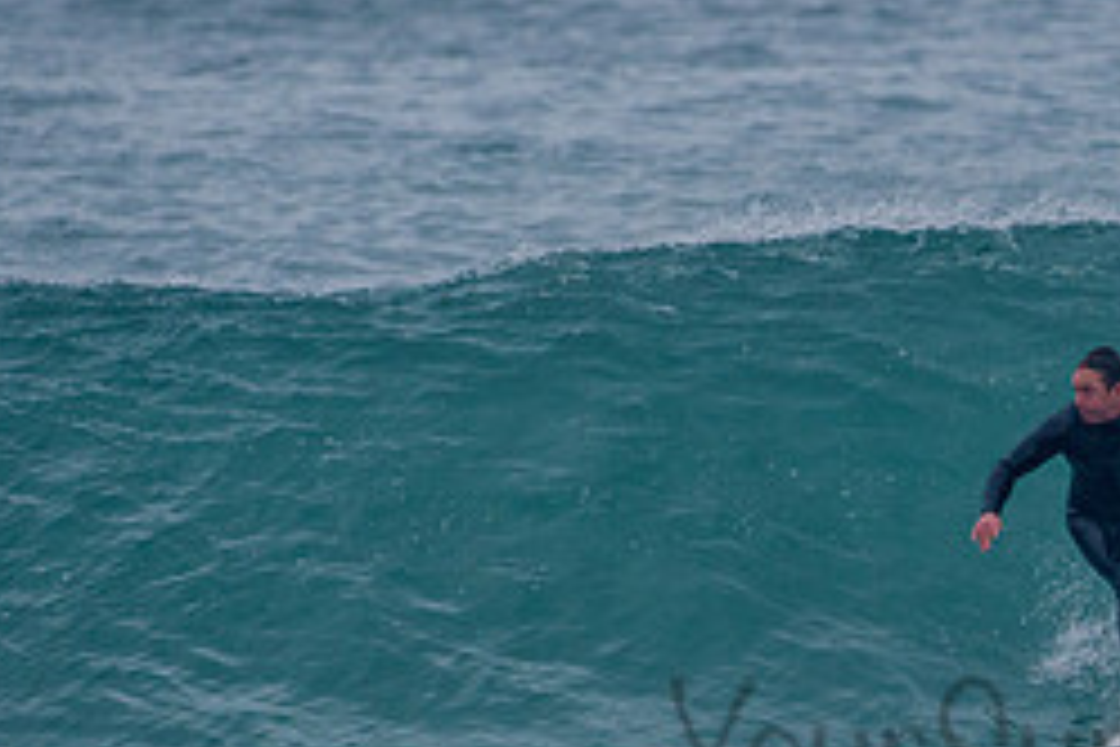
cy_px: 709
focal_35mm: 1429
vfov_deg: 1.0
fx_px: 44454
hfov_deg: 1.4
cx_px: 1133
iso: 640
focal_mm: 500
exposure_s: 1/2000
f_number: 5.6
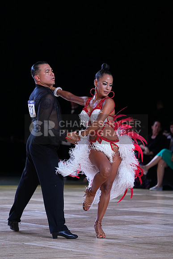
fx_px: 1138
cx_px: 86
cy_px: 130
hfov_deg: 8.7
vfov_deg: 13.0
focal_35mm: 158
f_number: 4
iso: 1250
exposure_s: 1/500
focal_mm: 158
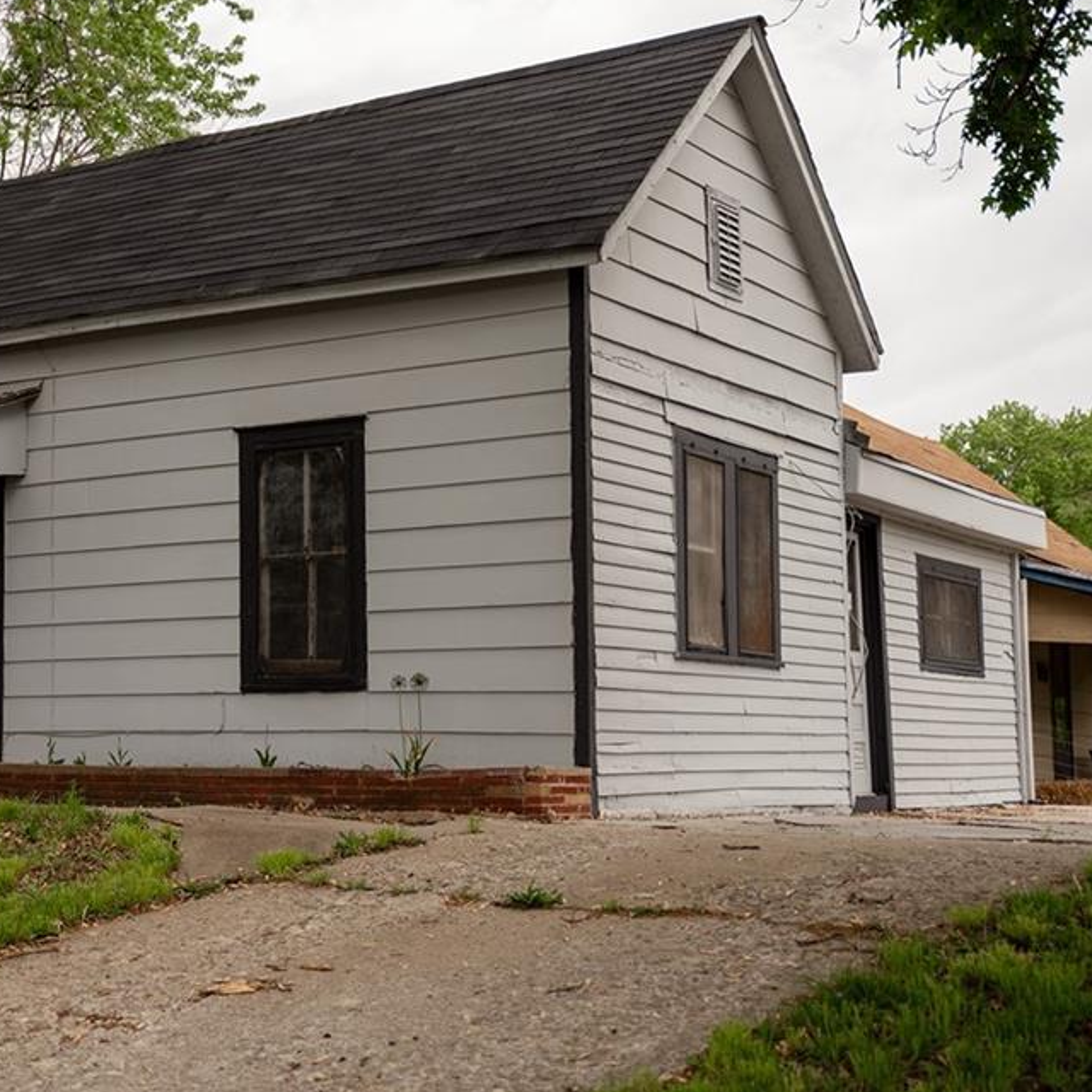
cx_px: 249
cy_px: 526
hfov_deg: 29.5
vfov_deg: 30.0
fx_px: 2034
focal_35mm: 57
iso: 100
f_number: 2.8
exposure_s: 1/250
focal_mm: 42
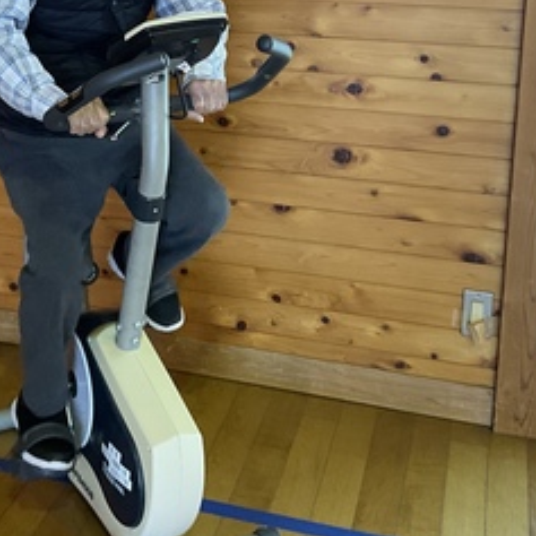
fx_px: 1139
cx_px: 127
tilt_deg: -14.3
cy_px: 72
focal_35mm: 65
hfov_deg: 26.1
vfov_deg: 25.8
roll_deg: +0.6
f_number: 1.8
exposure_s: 1/60
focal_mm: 3
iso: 160
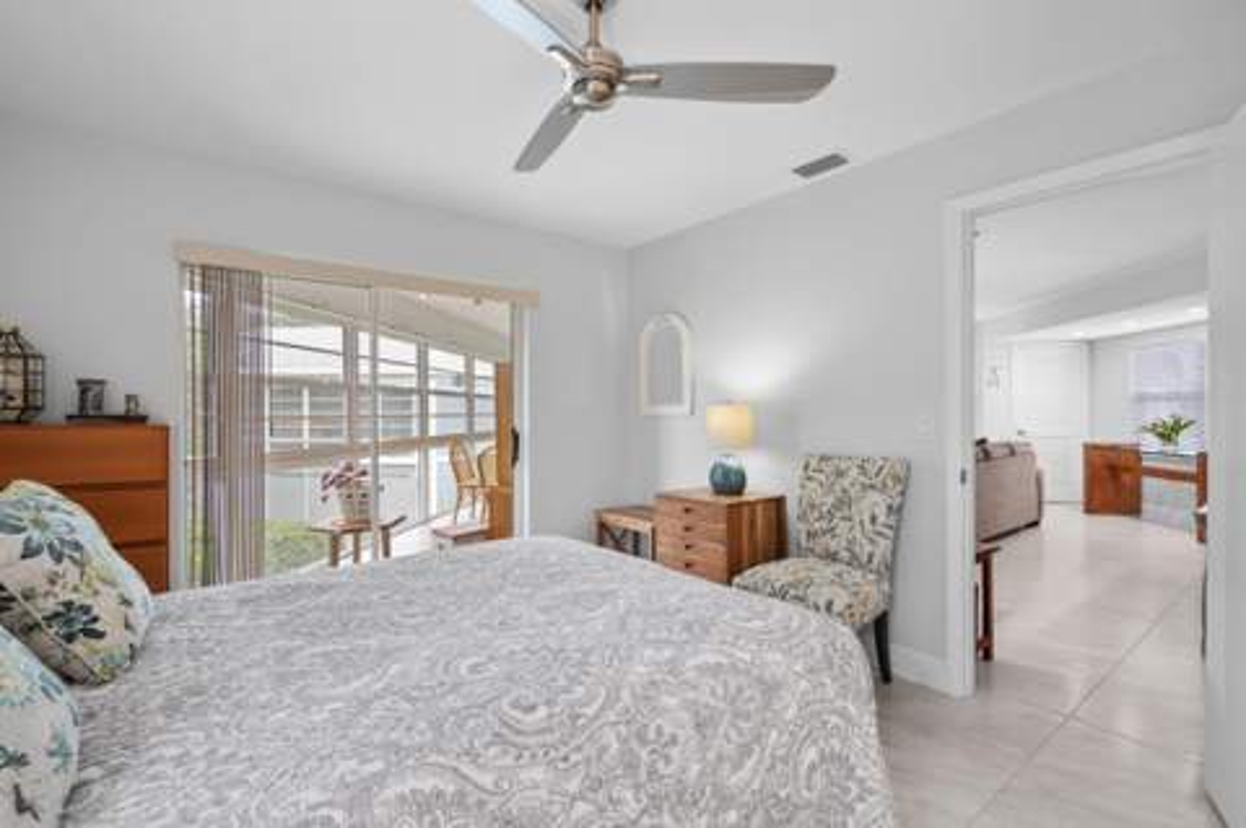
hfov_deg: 96.8
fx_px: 553
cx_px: 623
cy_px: 414
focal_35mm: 16
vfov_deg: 73.6
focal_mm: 16
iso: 100
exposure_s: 1/4
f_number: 8
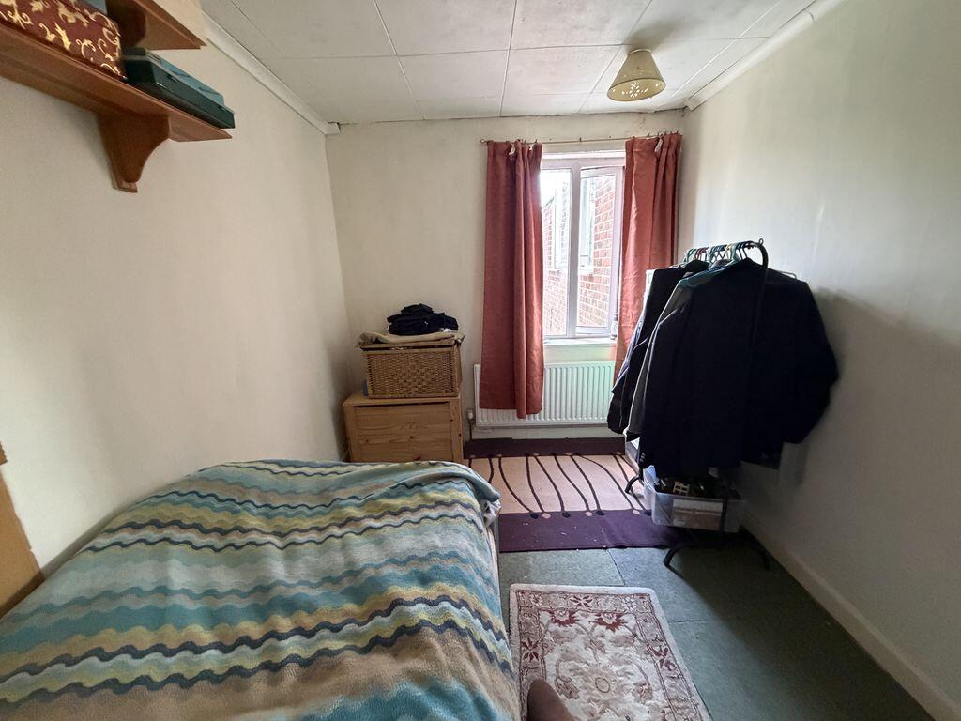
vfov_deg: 85.7
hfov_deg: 102.1
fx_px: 389
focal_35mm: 14
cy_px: 360
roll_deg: +1.3
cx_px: 480
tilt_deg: -12.3
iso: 800
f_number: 2.2
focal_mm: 2.22
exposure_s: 1/60
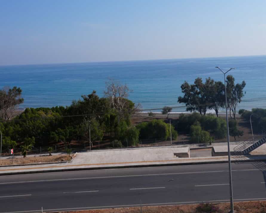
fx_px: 323
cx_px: 162
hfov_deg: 44.5
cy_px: 25
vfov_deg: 34.6
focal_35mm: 41
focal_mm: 19
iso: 100
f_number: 10
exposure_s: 1/250
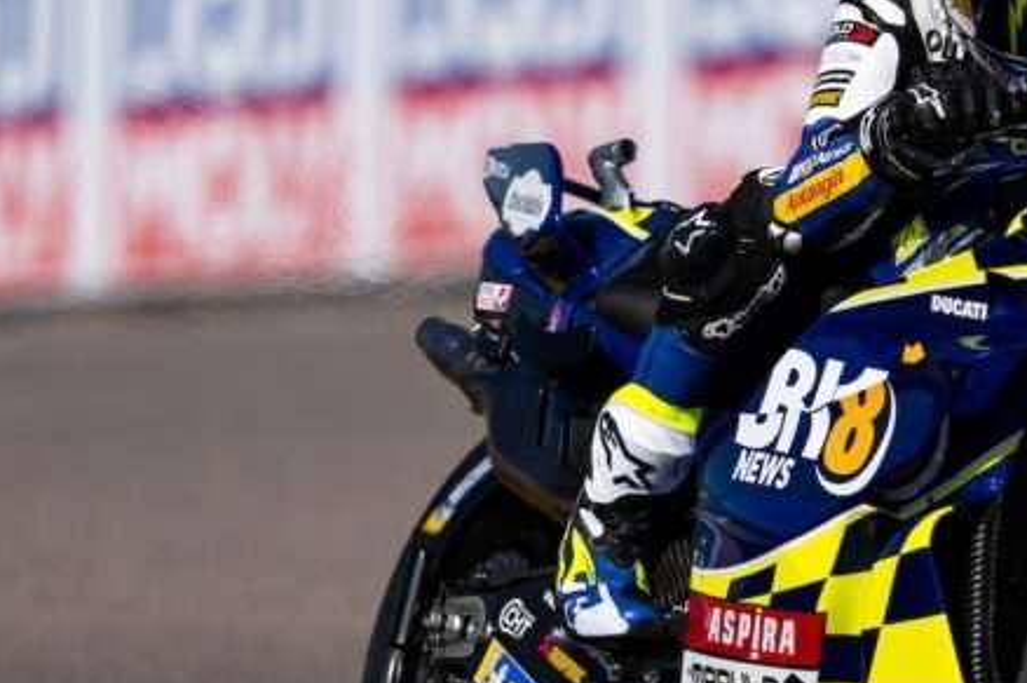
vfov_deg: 2.0
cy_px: 458
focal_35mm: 702
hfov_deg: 2.9
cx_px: 614
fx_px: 20004
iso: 100
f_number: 2.8
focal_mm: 300
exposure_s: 1/3200
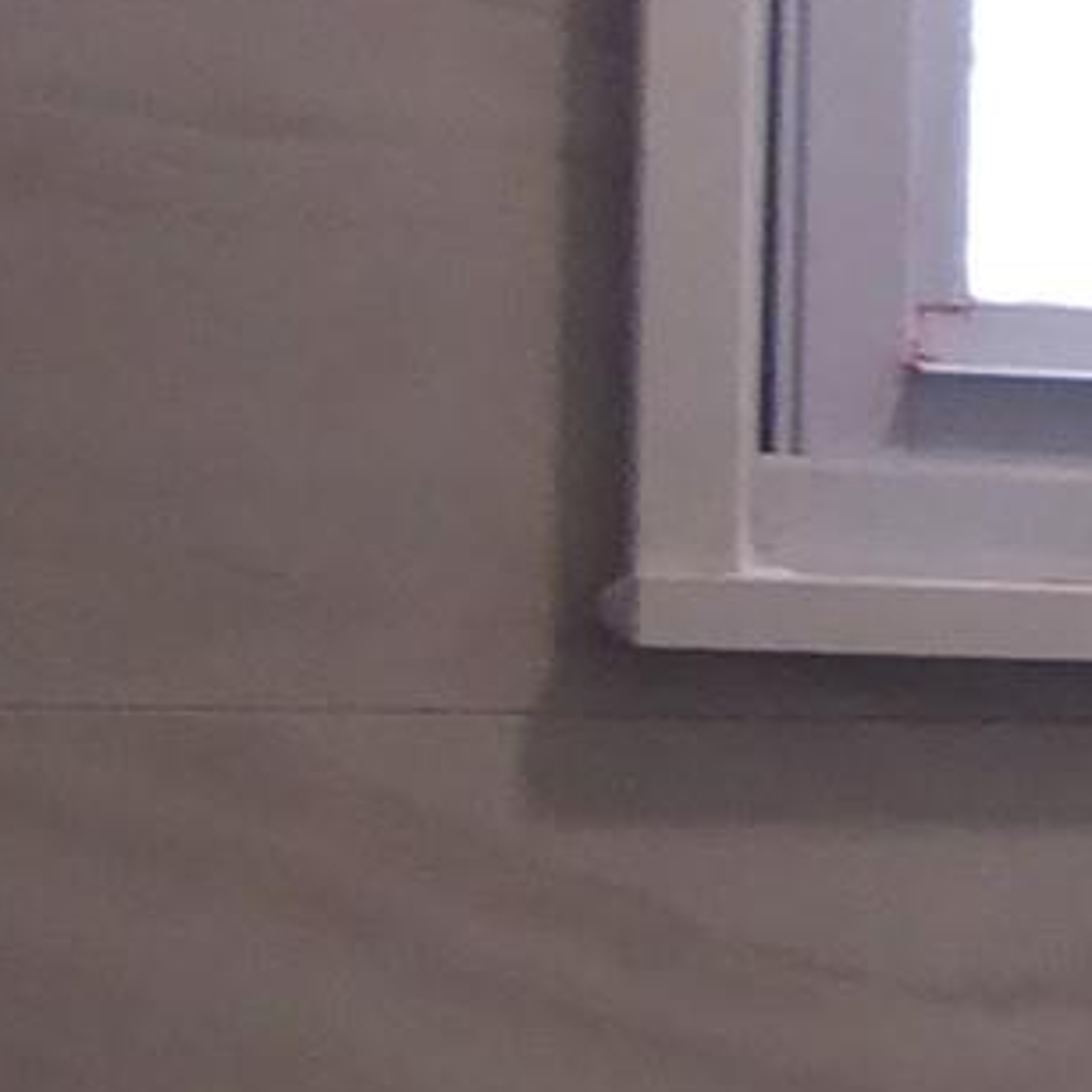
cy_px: 829
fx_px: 6103
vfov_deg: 10.2
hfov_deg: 8.7
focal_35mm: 171
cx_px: 3144
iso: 500
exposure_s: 1/250
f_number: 3.5
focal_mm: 5
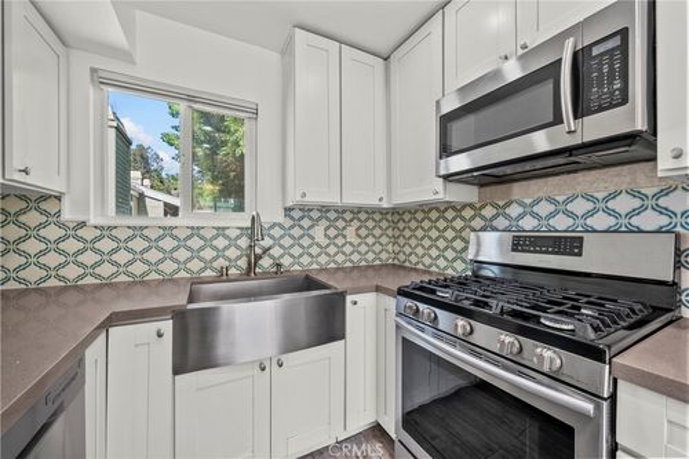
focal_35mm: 13
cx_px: 344
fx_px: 249
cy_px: 230
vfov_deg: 85.4
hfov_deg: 108.3
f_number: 9
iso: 250
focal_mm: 13
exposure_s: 1/3
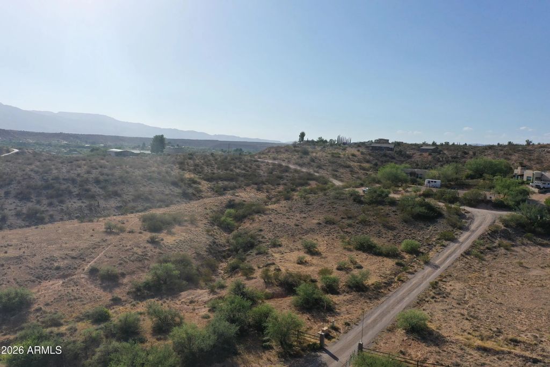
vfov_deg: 46.4
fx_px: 428
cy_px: 184
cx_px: 275
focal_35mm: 28
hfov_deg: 65.5
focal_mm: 10.26
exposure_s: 1/1600
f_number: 4
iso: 100
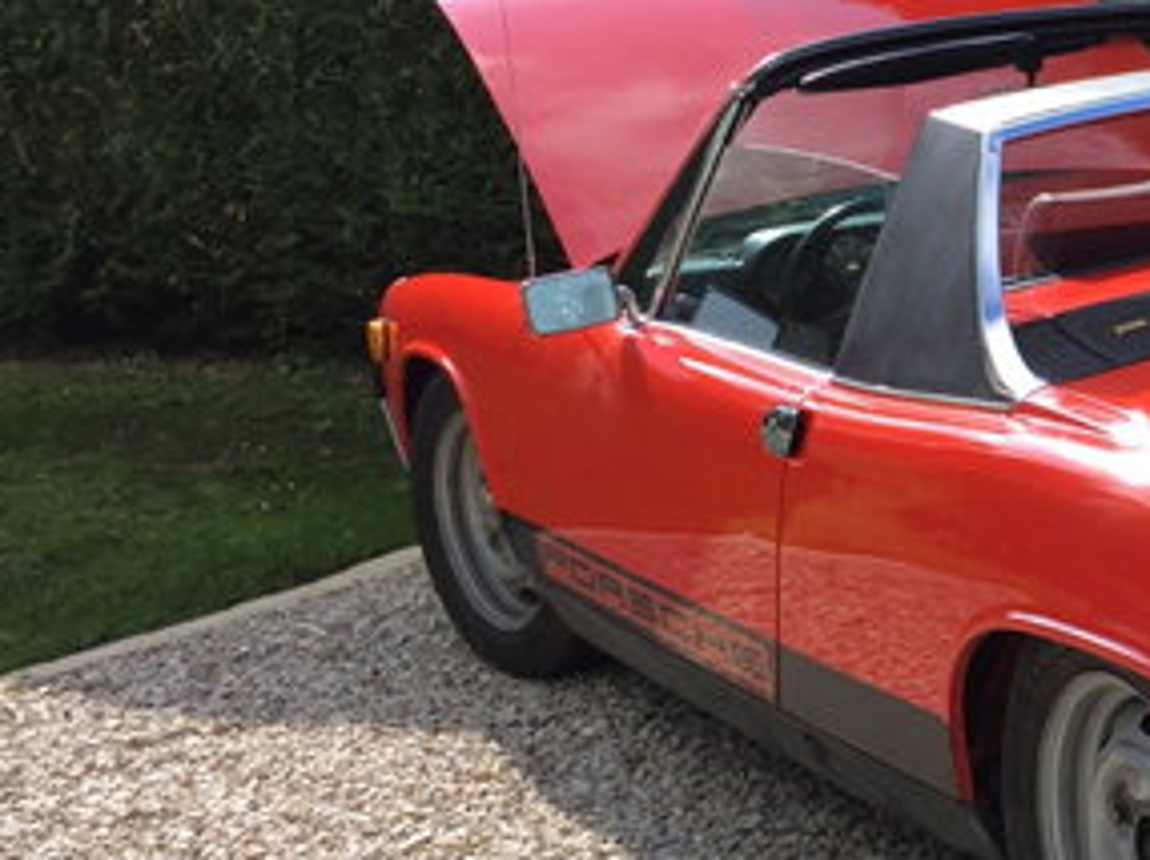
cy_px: 382
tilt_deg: -10.3
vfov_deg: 18.9
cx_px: 1452
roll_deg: -0.7
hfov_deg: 22.6
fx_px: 2589
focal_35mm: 78
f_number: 2.2
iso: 32
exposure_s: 1/898
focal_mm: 4.15
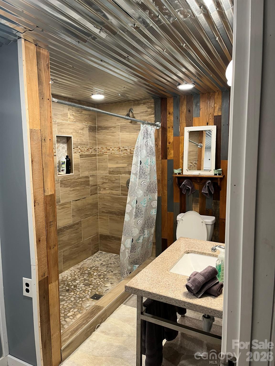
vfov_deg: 67.3
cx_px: 138
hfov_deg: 53.1
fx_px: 275
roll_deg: +0.1
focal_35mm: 26
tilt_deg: -7.1
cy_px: 183
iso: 100
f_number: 1.6
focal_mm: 5.1
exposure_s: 1/60
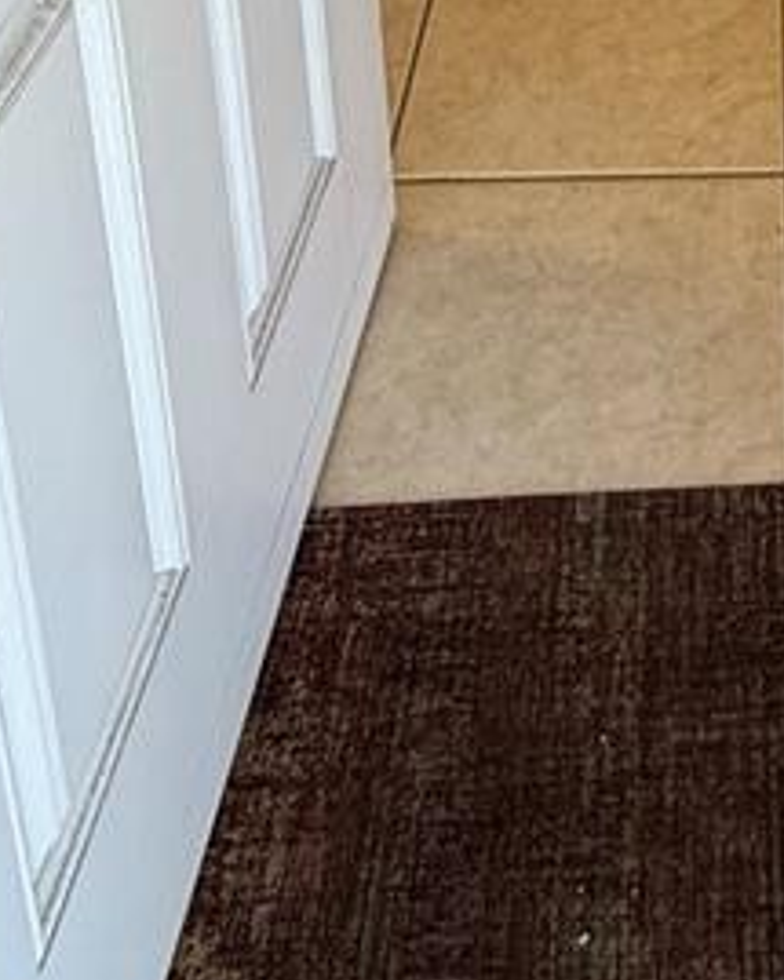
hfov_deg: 23.6
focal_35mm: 61
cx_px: 831
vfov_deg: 22.1
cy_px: -681
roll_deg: -1.2
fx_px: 1770
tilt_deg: -16.9
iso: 200
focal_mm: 2.22
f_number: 2.2
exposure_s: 1/120
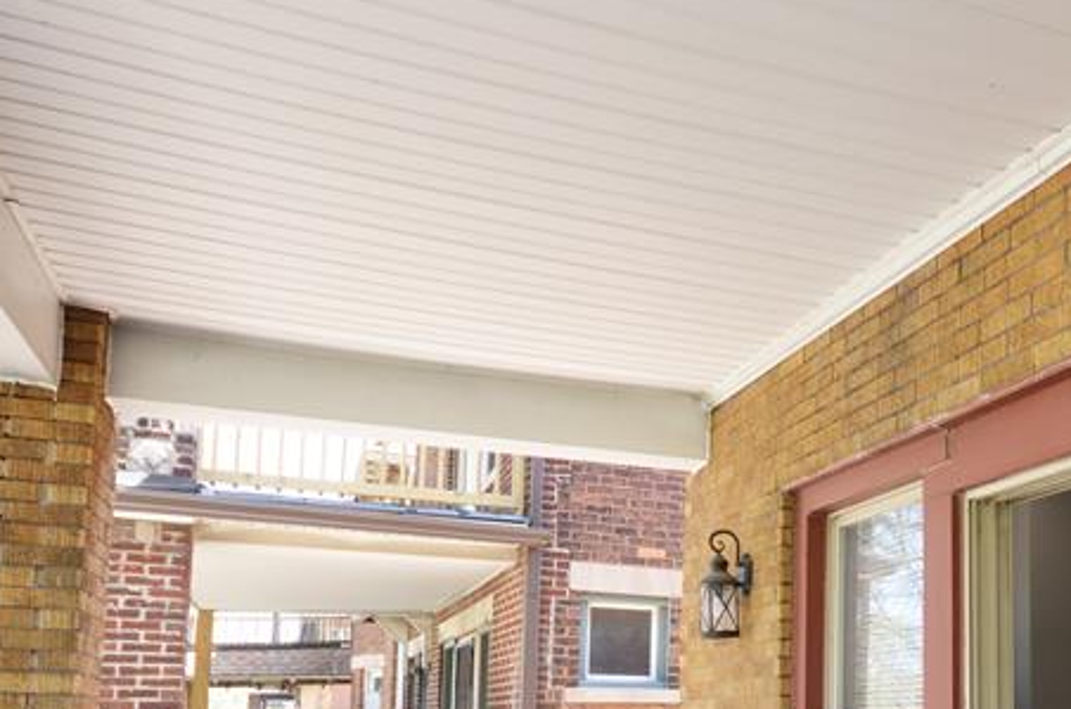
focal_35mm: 34
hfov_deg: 51.6
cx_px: 891
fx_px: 1009
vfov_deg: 36.3
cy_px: 635
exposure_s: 1/125
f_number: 5.6
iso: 320
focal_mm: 10
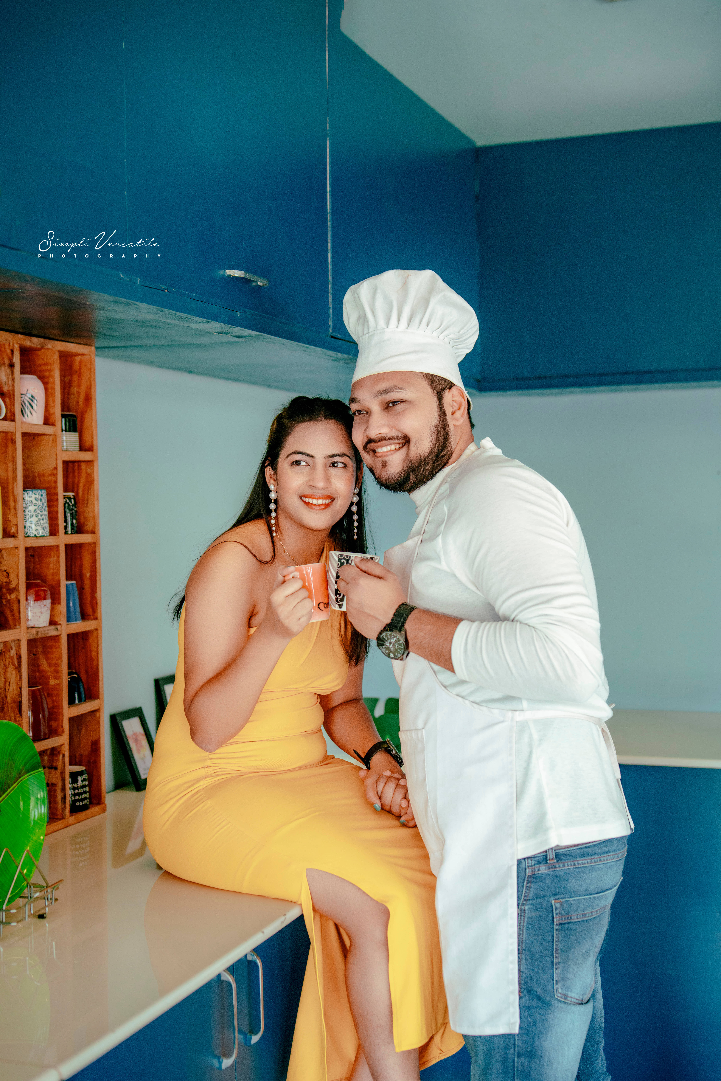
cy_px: 540
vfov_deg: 39.6
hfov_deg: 27.0
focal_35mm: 50
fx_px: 1501
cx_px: 360
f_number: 2.8
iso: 1250
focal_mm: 50
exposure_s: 1/800
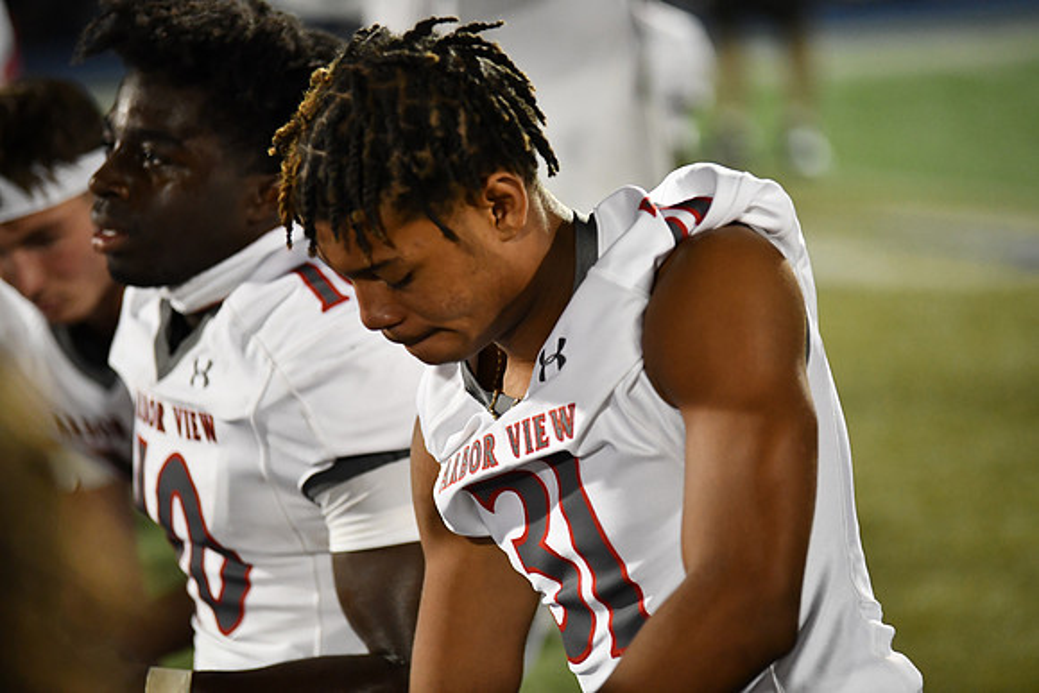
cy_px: 346
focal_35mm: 165
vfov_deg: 8.3
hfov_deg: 12.4
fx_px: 4763
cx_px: 520
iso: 4000
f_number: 2.8
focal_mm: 165
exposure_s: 1/1250
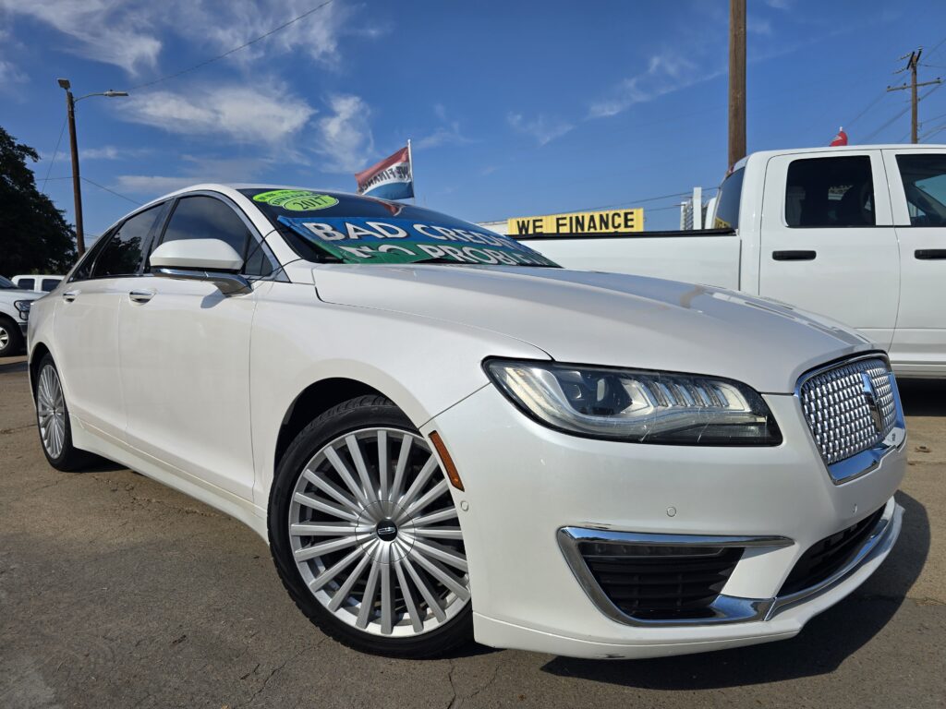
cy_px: 354
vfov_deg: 58.9
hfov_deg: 73.9
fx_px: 629
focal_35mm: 23
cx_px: 473
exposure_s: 1/1453
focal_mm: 6.3
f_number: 1.7
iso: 12
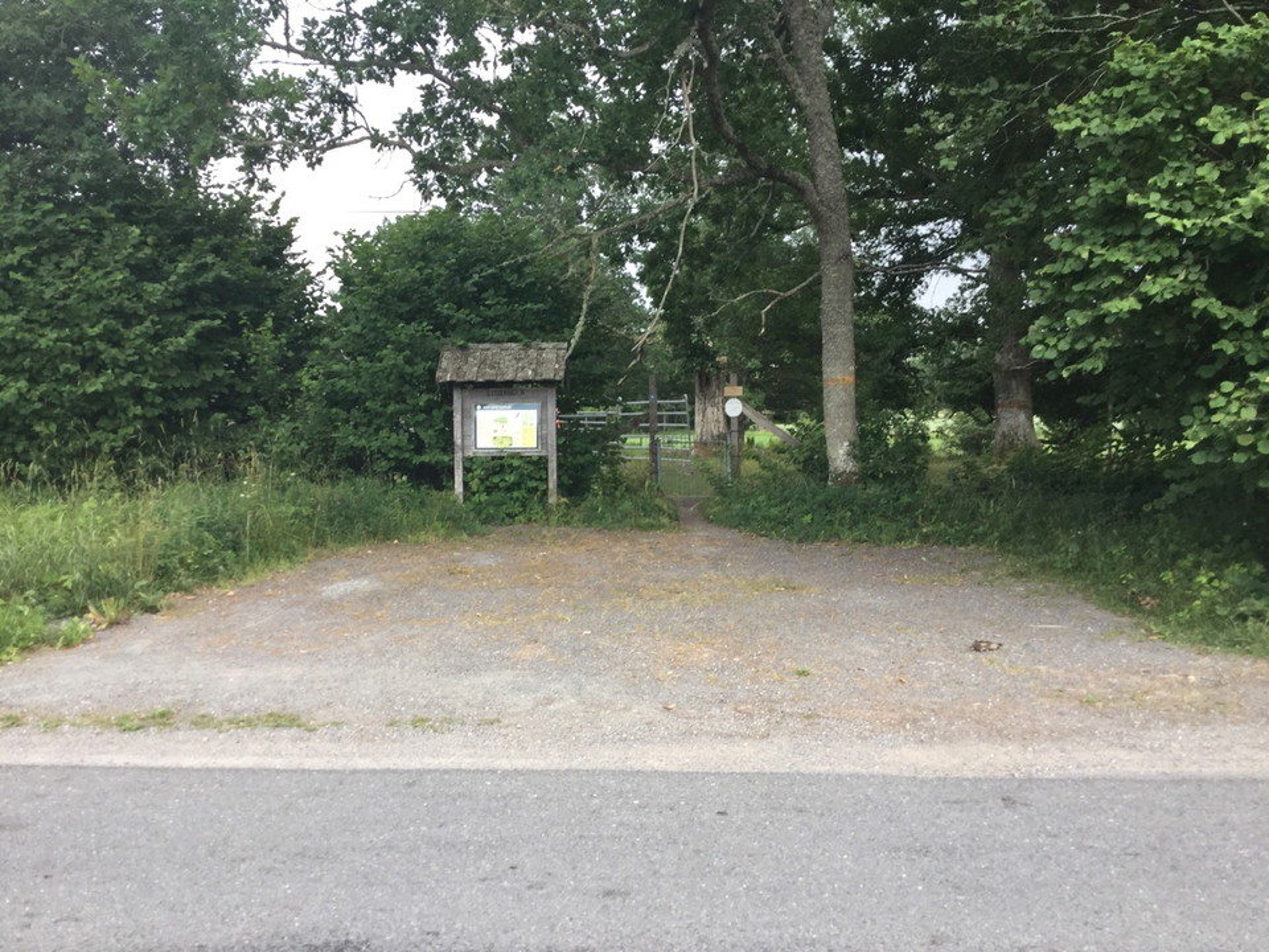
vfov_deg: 45.4
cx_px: 634
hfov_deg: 58.4
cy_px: 476
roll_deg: +0.6
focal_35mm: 31
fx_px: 1136
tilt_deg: -3.5
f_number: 2.4
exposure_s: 1/100
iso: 50
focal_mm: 3.3
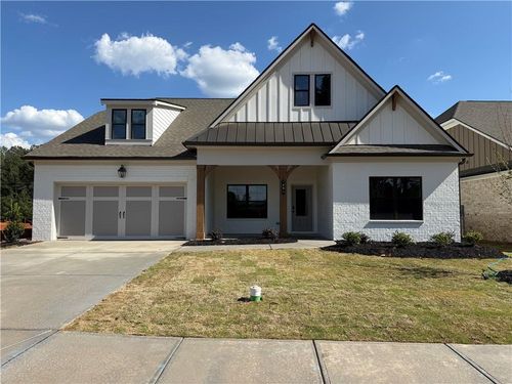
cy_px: 192
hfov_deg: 71.6
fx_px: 355
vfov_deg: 56.8
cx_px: 256
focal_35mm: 24
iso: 80
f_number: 1.78
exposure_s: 1/5319
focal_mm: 6.76
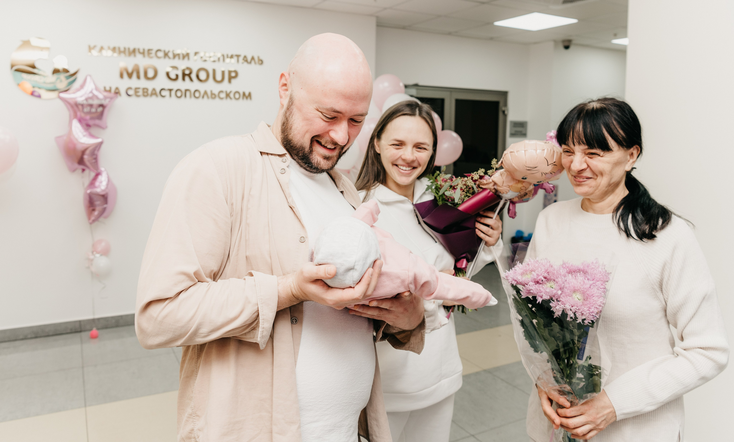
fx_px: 536
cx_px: 348
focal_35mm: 27
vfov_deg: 44.7
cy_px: 192
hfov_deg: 68.8
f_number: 4.5
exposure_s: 1/160
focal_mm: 24
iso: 200
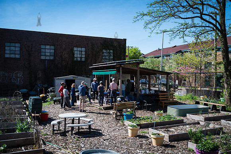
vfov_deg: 37.7
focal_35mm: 35
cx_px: 116
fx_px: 225
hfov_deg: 54.3
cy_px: 77
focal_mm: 35
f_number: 3.5
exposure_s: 1/800
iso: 100
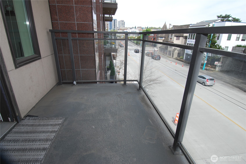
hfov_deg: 89.9
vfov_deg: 67.5
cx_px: 123
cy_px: 82
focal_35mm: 18
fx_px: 123
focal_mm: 12
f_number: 6.3
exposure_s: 1/160
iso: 100
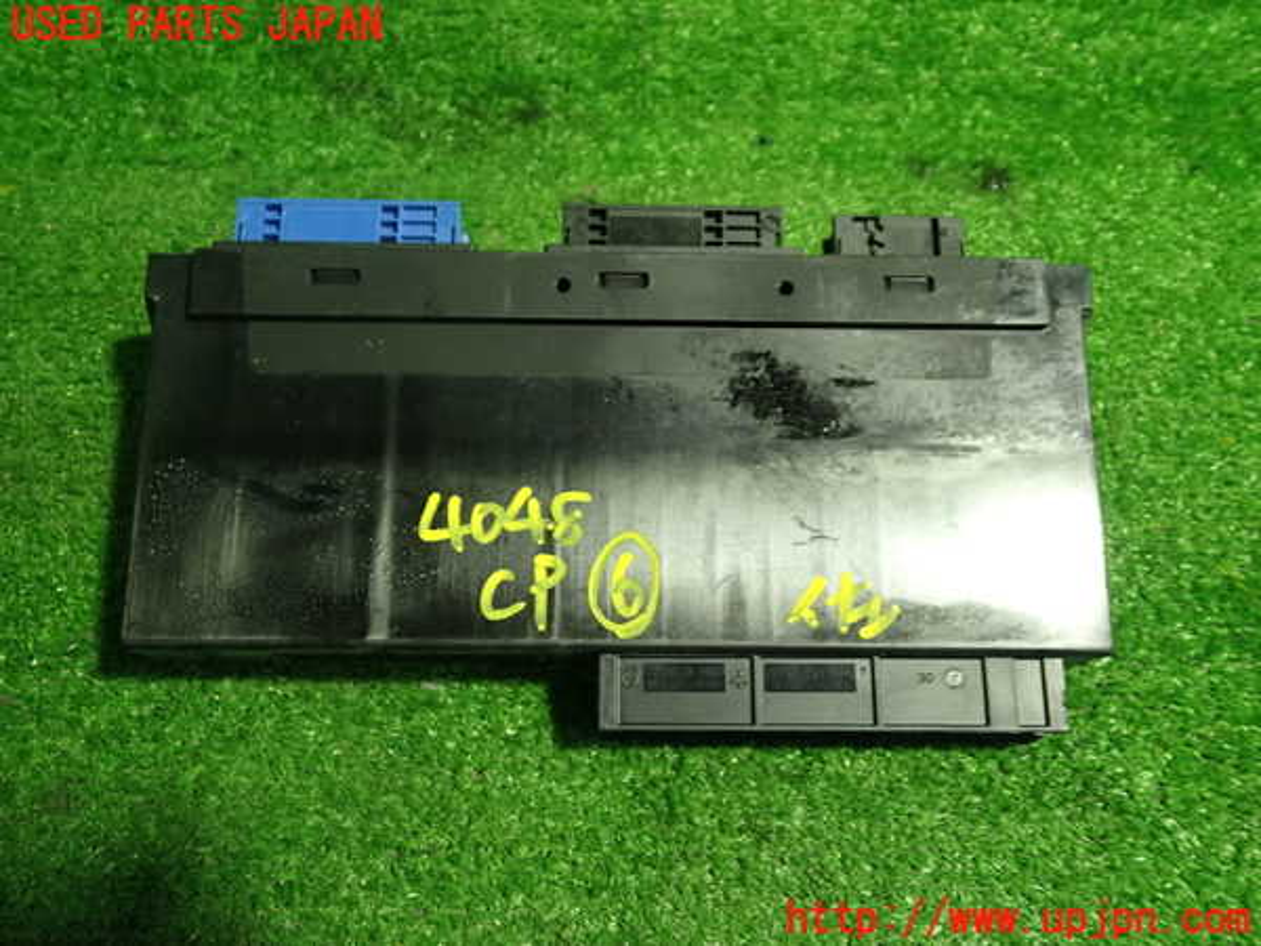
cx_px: 630
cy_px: 473
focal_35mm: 30
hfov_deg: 60.0
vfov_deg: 46.8
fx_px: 1093
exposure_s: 1/30
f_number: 2.3
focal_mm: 5.4
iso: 250
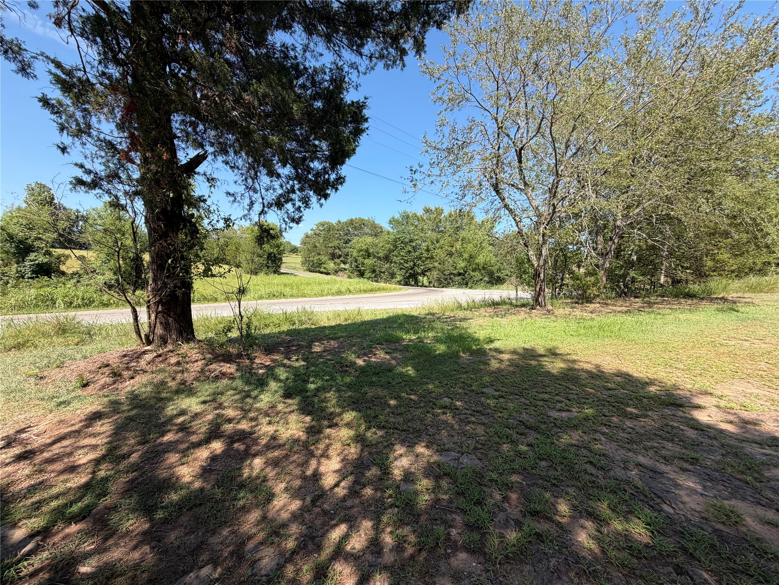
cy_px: 292
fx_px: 315
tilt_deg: -3.8
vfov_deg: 85.7
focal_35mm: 14
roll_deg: -2.2
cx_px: 390
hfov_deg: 102.1
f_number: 2.2
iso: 40
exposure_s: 1/579
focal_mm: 2.22
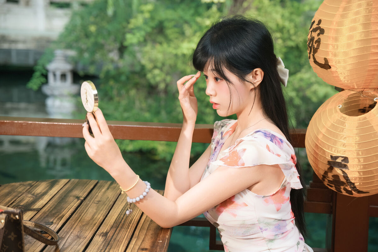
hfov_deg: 31.9
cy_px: 126
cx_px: 189
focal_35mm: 63
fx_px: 662
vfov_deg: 21.6
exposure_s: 1/125
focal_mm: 63
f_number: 4
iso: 500
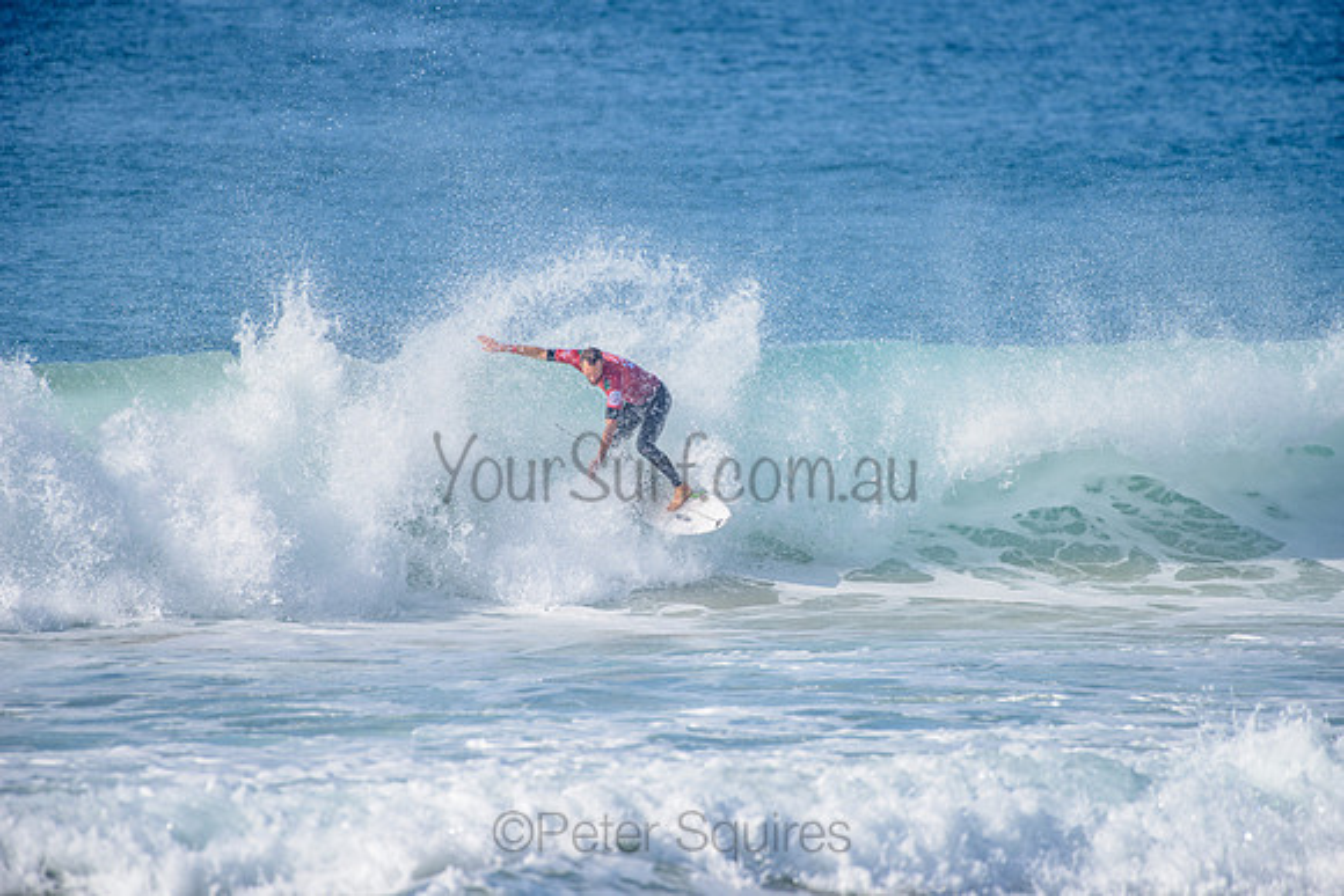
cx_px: 672
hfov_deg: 4.1
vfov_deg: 2.8
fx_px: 18670
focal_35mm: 500
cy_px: 448
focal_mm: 500
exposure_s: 1/1600
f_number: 5.6
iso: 160
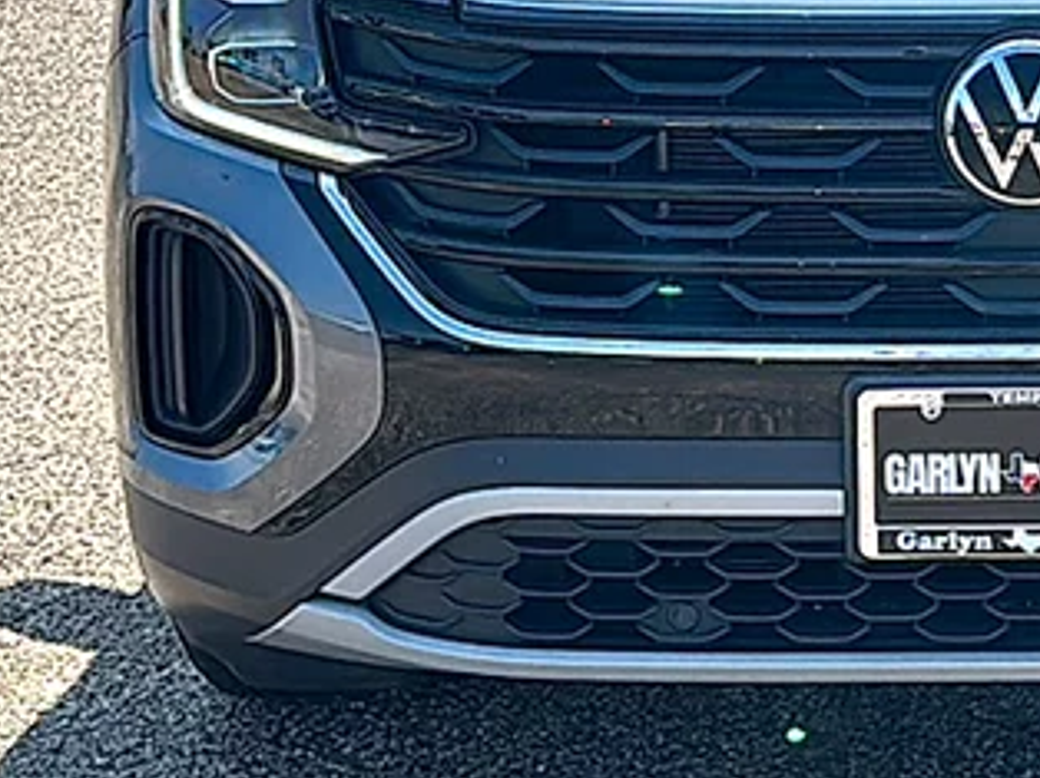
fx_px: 2612
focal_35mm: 87
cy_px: 61
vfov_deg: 16.7
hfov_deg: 21.8
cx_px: 1017
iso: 80
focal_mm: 6.86
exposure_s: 1/4808
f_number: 1.78
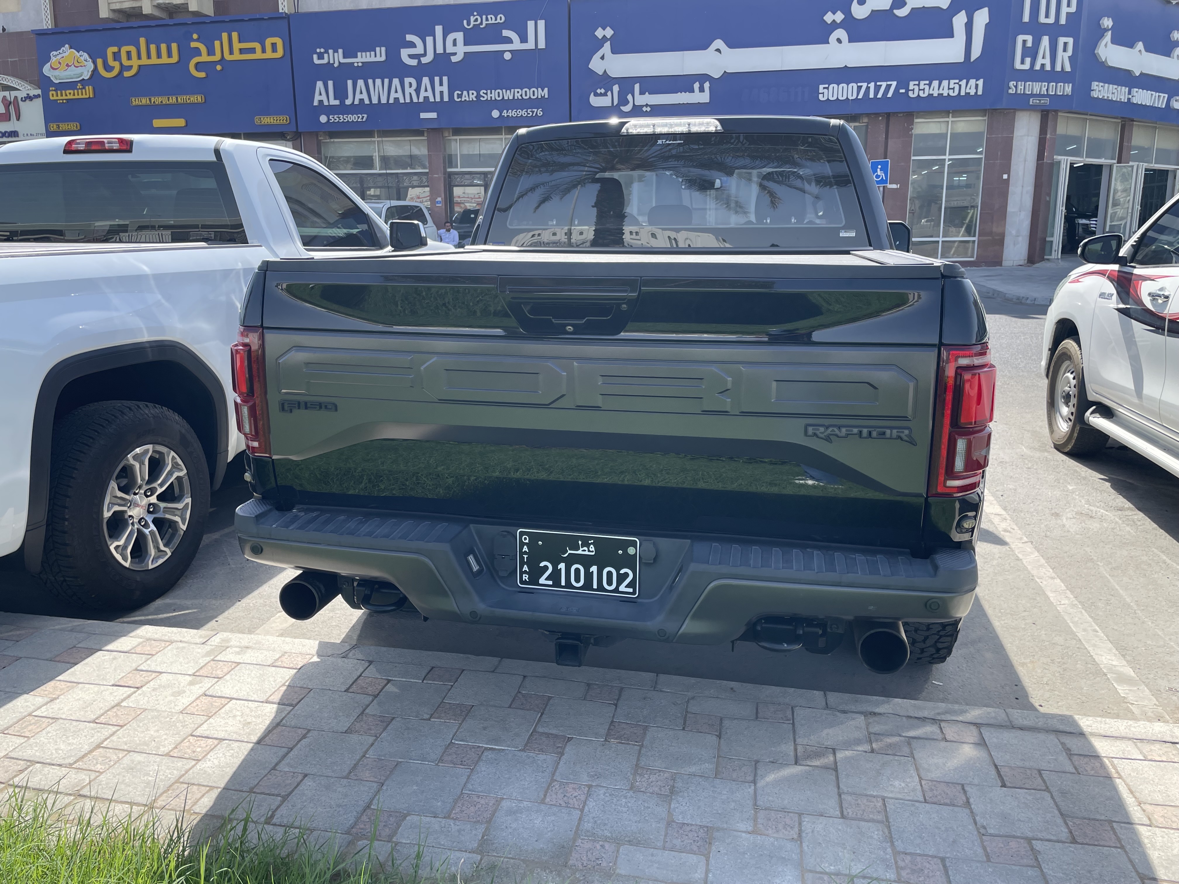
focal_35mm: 26
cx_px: 590
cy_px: 442
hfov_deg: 67.3
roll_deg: +0.5
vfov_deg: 53.1
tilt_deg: -12.8
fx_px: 886
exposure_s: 1/997
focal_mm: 4.2
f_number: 1.6
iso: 32
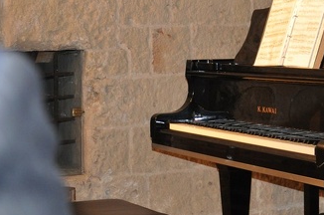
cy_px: -26
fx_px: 1114
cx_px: 343
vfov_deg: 10.9
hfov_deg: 16.1
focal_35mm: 124
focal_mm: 34
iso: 800
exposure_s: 1/60
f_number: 4.2
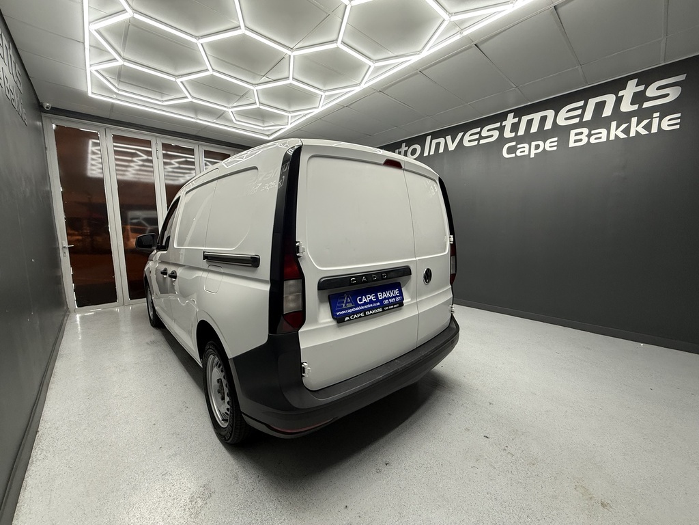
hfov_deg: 102.1
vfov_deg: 85.7
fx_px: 283
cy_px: 262
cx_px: 350
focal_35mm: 14
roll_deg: -0.1
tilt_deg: -6.7
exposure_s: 1/100
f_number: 2.2
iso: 160
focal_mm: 2.22
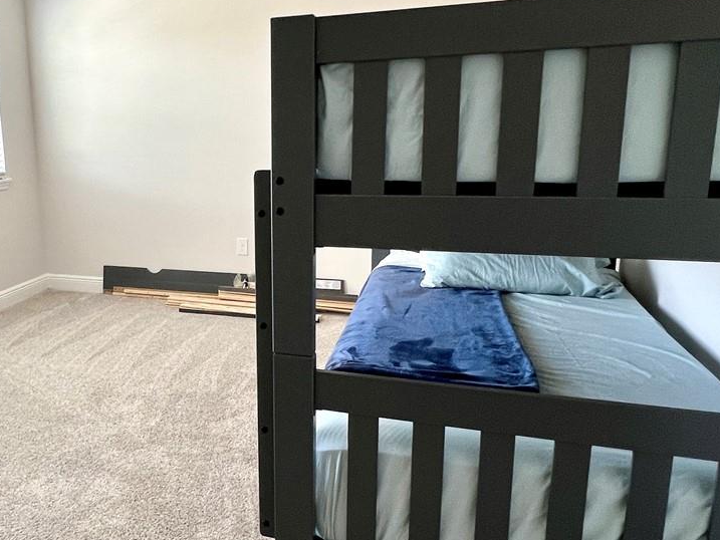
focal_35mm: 29
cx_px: 202
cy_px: 250
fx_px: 603
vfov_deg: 48.2
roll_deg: +1.9
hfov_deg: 59.2
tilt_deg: -11.8
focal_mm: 1.57
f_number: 1.8
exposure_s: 1/60
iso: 160
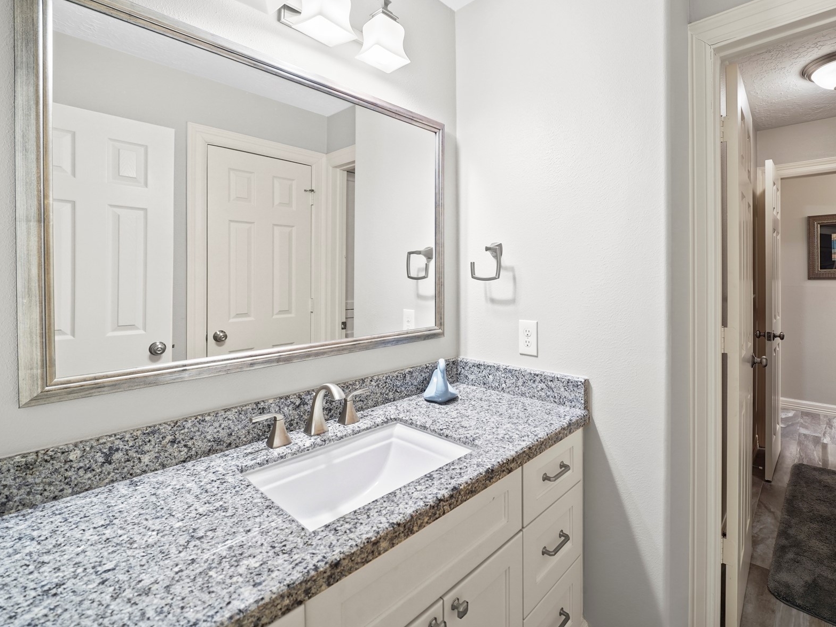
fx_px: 386
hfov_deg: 93.5
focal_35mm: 16
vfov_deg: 77.7
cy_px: 273
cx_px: 493
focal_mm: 12
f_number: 5.6
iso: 400
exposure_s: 1/3
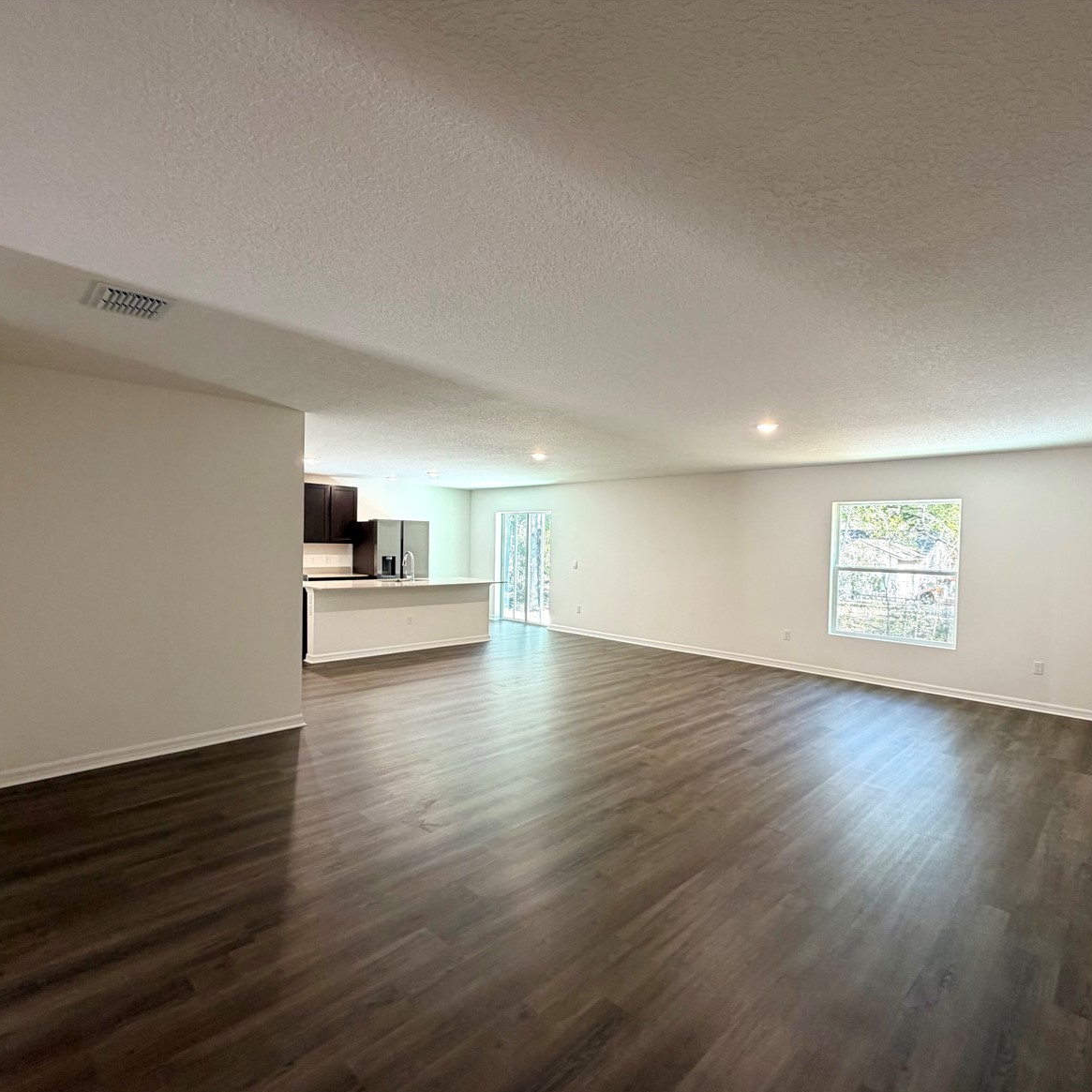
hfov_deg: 83.7
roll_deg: -1.0
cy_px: 559
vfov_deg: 84.0
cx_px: 606
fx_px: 607
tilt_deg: -2.5
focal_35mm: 17
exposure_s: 1/60
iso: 200
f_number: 2.2
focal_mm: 2.22
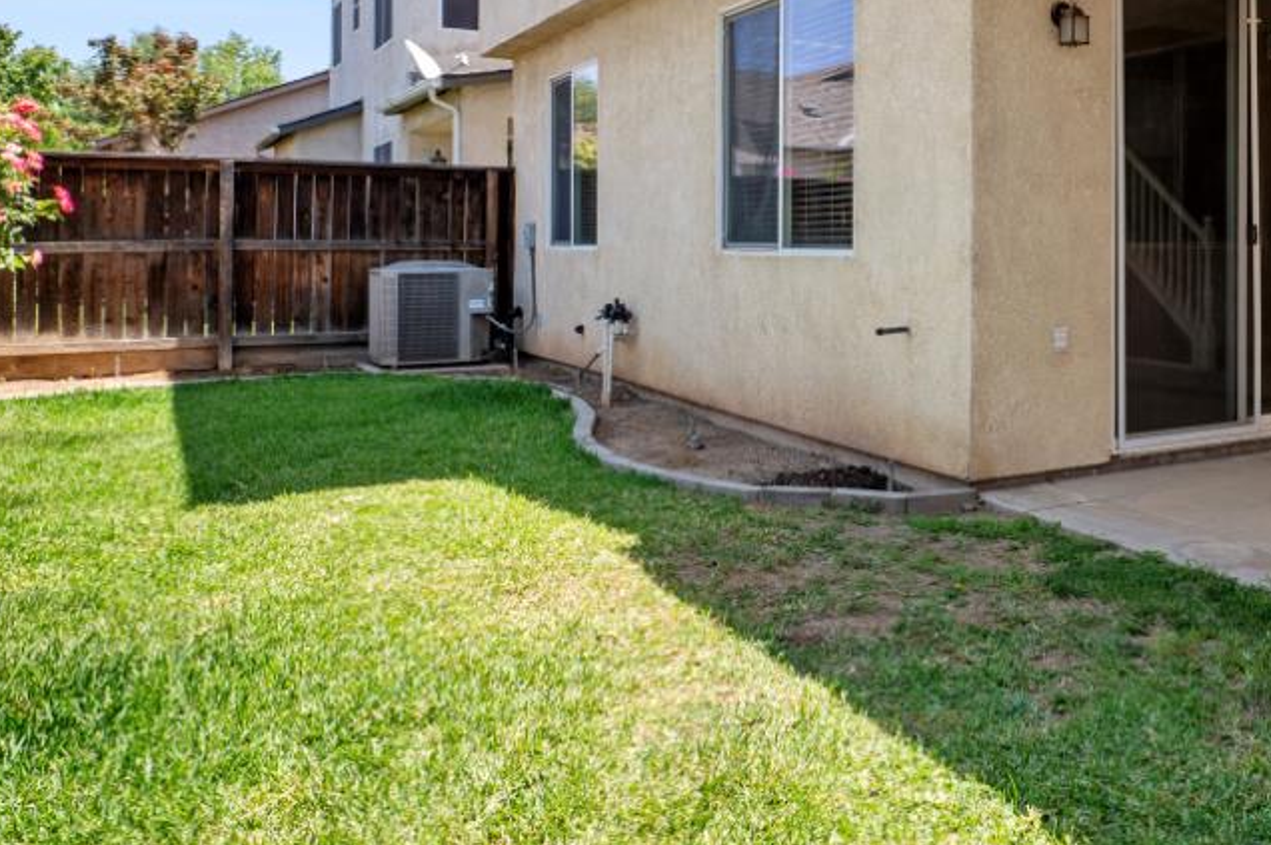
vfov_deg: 39.6
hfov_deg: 53.3
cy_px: 310
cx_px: 1025
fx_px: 1164
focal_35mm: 33
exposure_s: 1/60
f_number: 9
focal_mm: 14
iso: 250
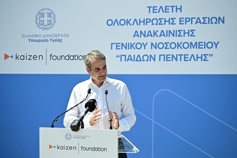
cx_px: 118
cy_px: 79
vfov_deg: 12.4
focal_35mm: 110
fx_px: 724
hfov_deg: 18.6
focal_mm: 110
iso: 100
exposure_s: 1/500
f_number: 4
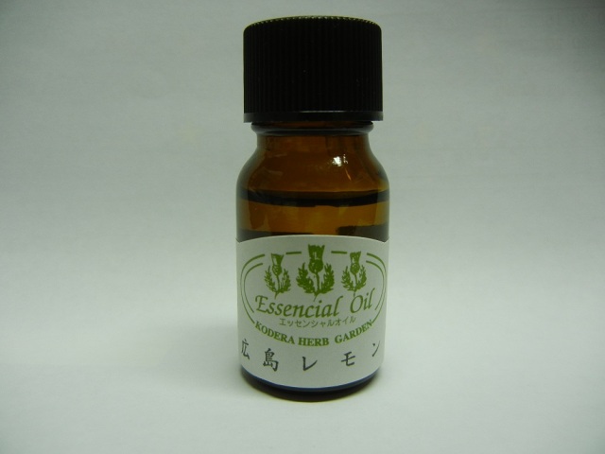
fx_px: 524
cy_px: 227
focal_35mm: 30
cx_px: 302
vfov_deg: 46.8
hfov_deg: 60.0
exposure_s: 1/30
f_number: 3.5
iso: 197
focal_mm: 5.4
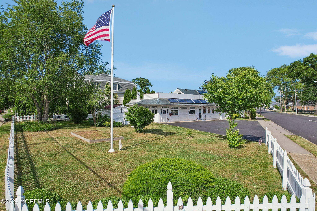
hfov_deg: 78.6
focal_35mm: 22
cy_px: 106
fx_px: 194
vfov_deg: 57.2
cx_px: 158
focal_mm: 8.4
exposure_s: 1/1500
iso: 100
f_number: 2.8
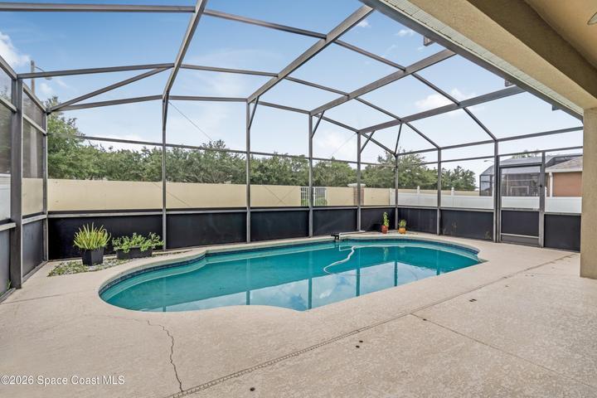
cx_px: 298
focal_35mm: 16
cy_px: 199
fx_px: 274
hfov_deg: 95.0
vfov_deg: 72.1
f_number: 9
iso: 250
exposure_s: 1/4000
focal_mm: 11
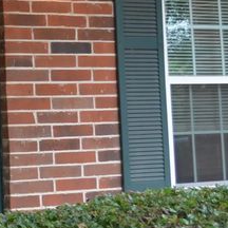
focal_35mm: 145
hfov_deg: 11.3
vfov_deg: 12.0
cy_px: 27
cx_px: -158
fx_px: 1081
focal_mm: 24
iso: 400
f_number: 4.5
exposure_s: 1/80
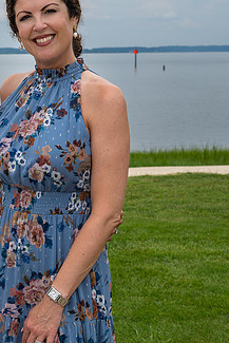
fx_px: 867
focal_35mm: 91
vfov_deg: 22.3
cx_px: -75
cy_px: 138
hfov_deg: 14.4
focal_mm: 42
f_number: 8
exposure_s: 1/250
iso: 110
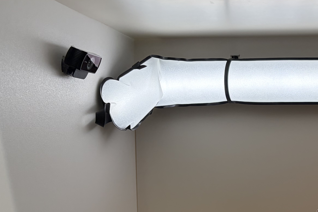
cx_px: 328
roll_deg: +2.0
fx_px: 583
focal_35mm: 66
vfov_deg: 20.3
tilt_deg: -3.4
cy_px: 179
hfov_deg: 28.4
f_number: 1.6
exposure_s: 1/223
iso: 100
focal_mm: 5.96
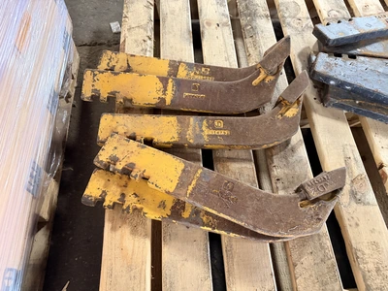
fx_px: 269
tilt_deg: -61.1
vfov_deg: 56.8
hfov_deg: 71.6
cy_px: 146
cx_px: 194
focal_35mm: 24
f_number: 1.78
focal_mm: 6.76
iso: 800
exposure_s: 1/60
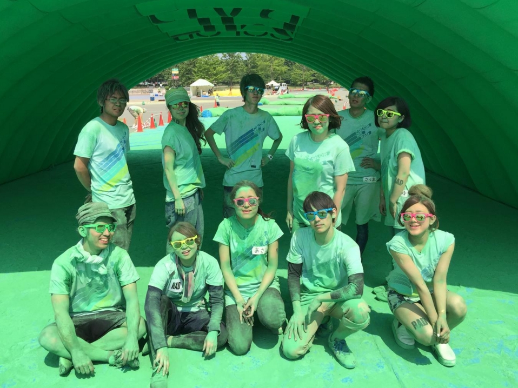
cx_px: 252
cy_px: 189
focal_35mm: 31
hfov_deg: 58.4
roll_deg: +0.3
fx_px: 464
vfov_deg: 45.4
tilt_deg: -12.2
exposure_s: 1/1799
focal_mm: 4.15
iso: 32
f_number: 2.2
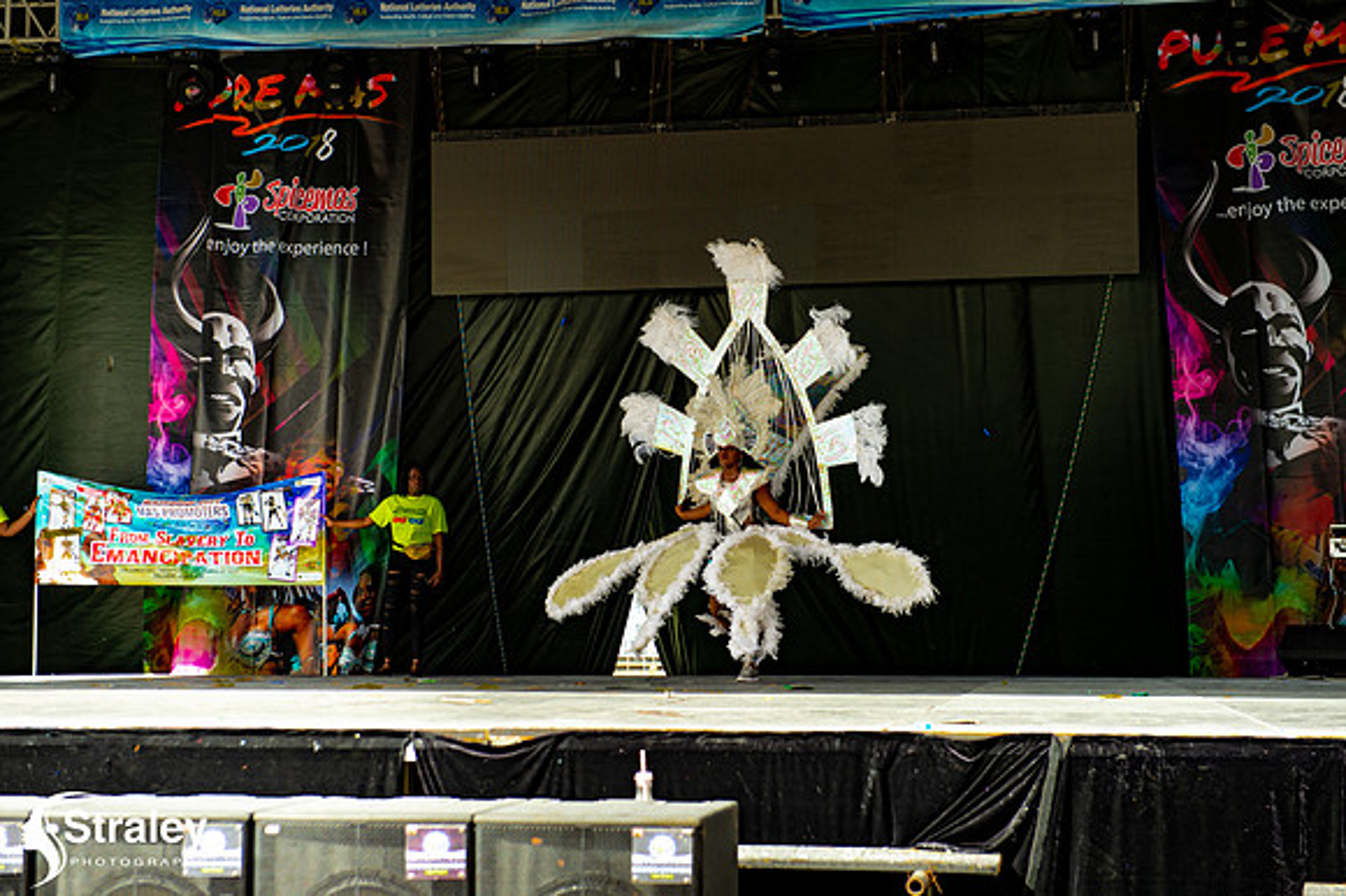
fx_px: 2616
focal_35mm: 70
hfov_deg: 28.9
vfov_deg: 19.4
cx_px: 673
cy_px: 448
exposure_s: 1/200
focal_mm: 70
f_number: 5.6
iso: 160
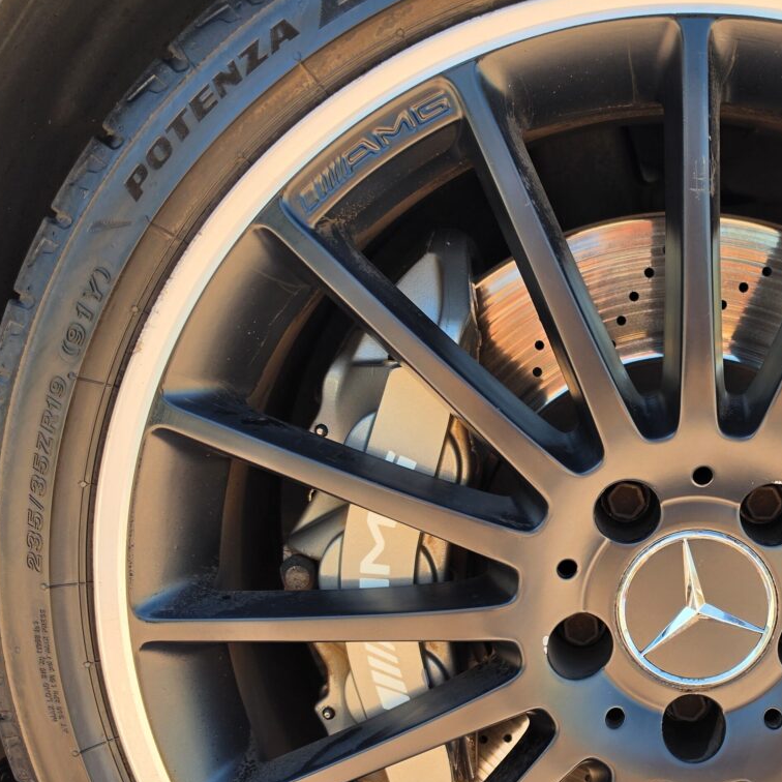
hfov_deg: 37.0
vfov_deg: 38.2
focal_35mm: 43
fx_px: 1099
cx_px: 682
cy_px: 579
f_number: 1.4
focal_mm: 6.5
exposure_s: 1/359
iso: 20
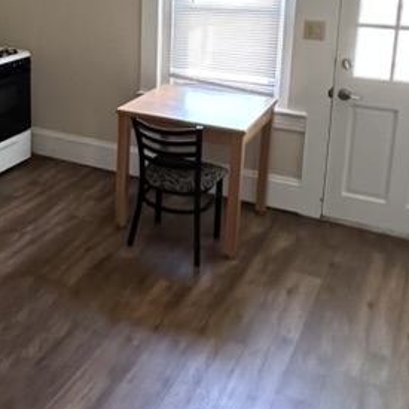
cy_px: 73
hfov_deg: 34.2
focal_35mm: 46
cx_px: 22
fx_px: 615
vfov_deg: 35.4
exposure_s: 1/60
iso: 500
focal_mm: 2.22
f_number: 2.2
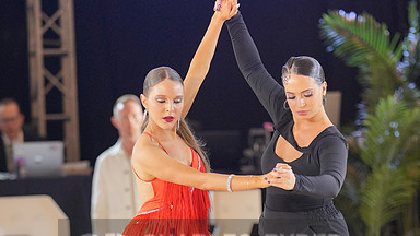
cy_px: 256
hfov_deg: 8.2
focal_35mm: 263
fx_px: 2929
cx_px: 209
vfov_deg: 4.6
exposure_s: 1/500
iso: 1600
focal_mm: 111
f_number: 2
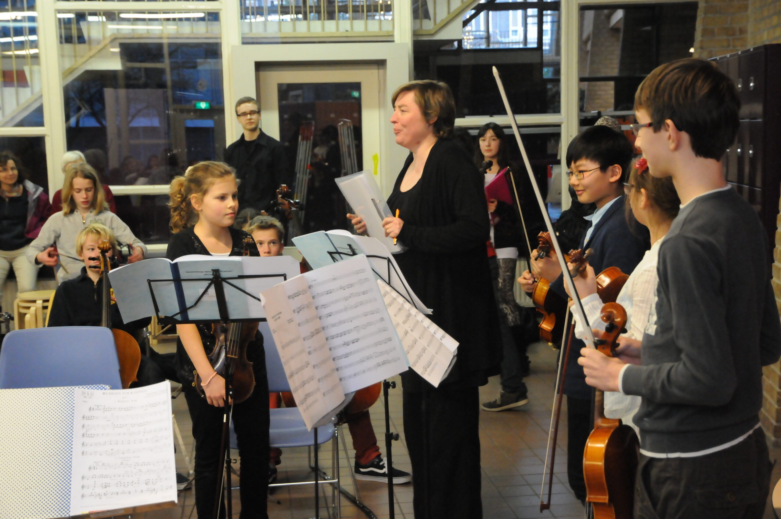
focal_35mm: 57
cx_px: 390
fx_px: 1235
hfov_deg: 35.1
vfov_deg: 23.7
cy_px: 260
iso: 3200
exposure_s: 1/80
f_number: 4.8
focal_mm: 38
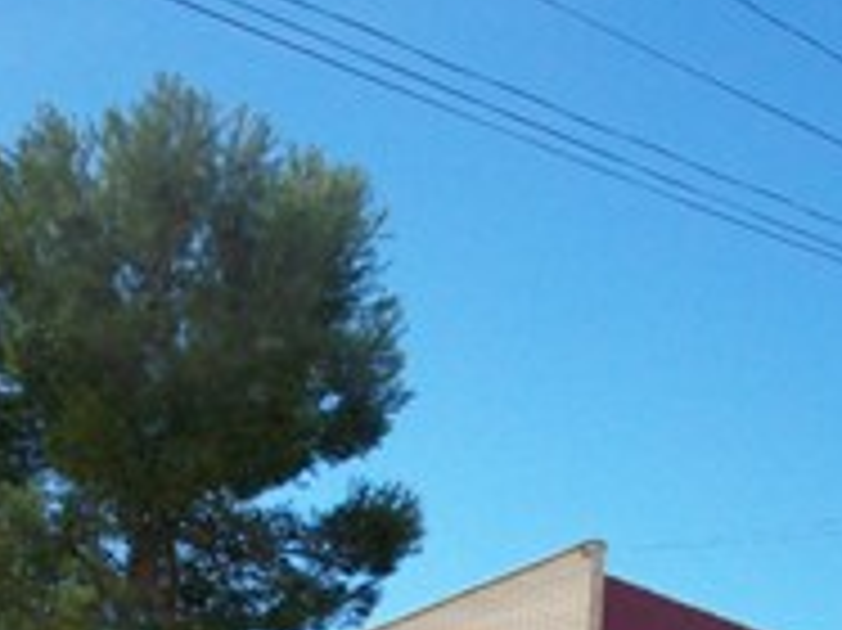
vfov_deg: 15.6
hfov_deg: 21.5
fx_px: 2212
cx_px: 293
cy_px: 772
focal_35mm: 91
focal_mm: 5.7
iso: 80
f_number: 5.5
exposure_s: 1/320
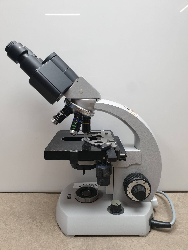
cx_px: 94
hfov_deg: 53.1
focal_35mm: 26
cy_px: 125
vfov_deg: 67.3
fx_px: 188
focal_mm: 4.3
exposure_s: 1/50
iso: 80
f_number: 2.4
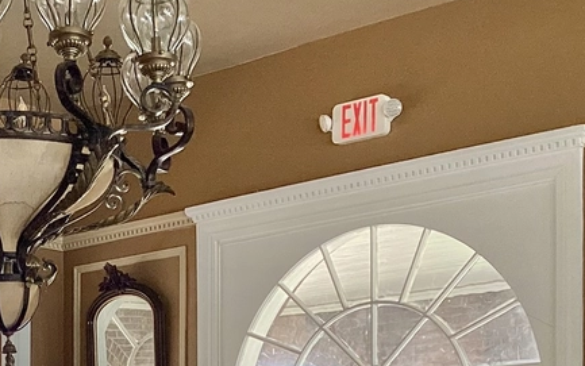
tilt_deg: +0.2
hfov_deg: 22.3
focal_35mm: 91
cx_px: 80
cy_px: 493
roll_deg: -0.3
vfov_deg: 13.8
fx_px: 1451
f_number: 2.4
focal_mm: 3.3
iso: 64
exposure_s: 1/120
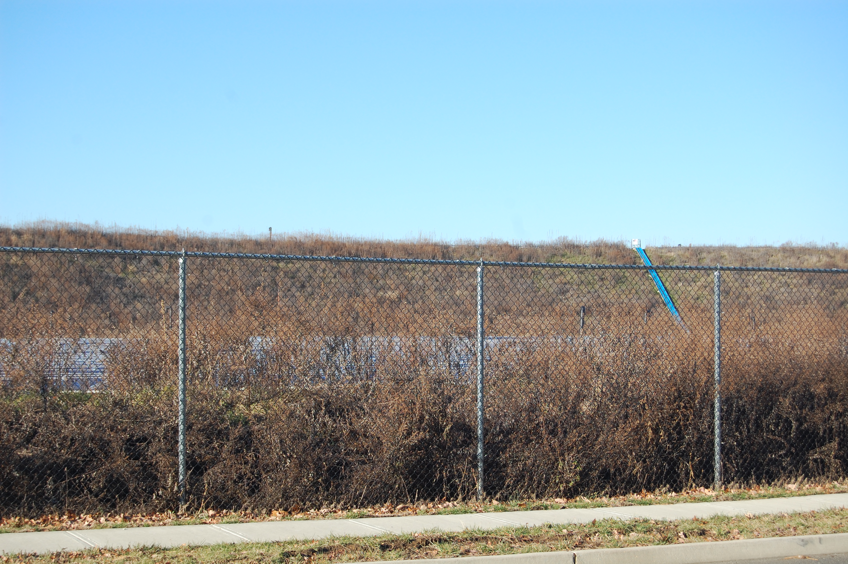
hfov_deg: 28.1
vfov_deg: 18.9
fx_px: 1694
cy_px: 282
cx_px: 424
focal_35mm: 72
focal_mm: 48
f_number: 8
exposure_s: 1/250
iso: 200
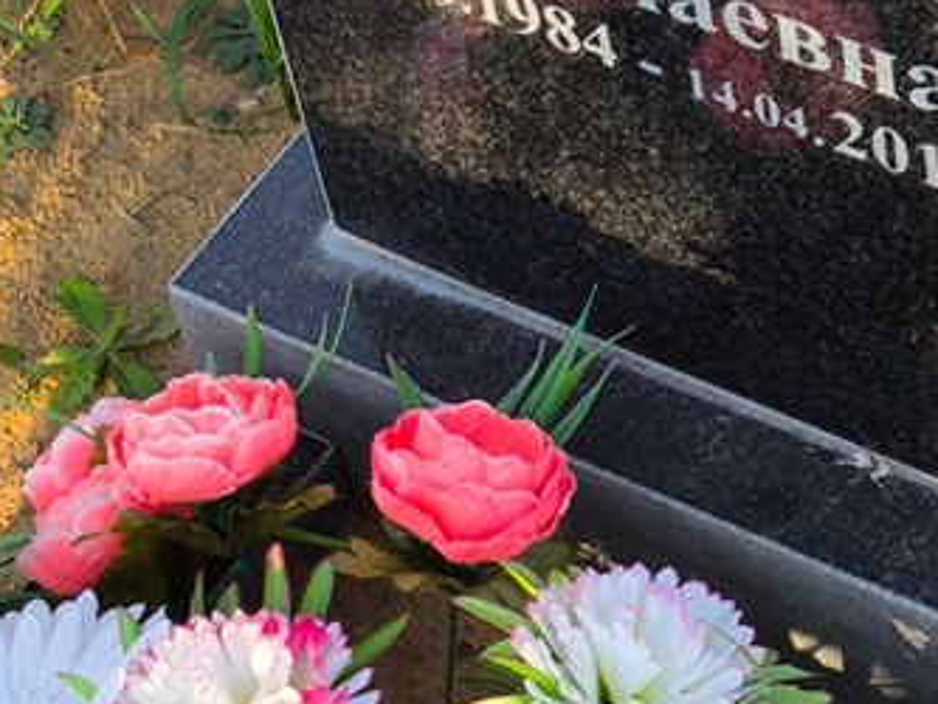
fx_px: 3253
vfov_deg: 12.1
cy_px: -87
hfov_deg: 16.3
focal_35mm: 120
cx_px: 734
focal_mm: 4.71
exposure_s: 1/353
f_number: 1.7
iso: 50
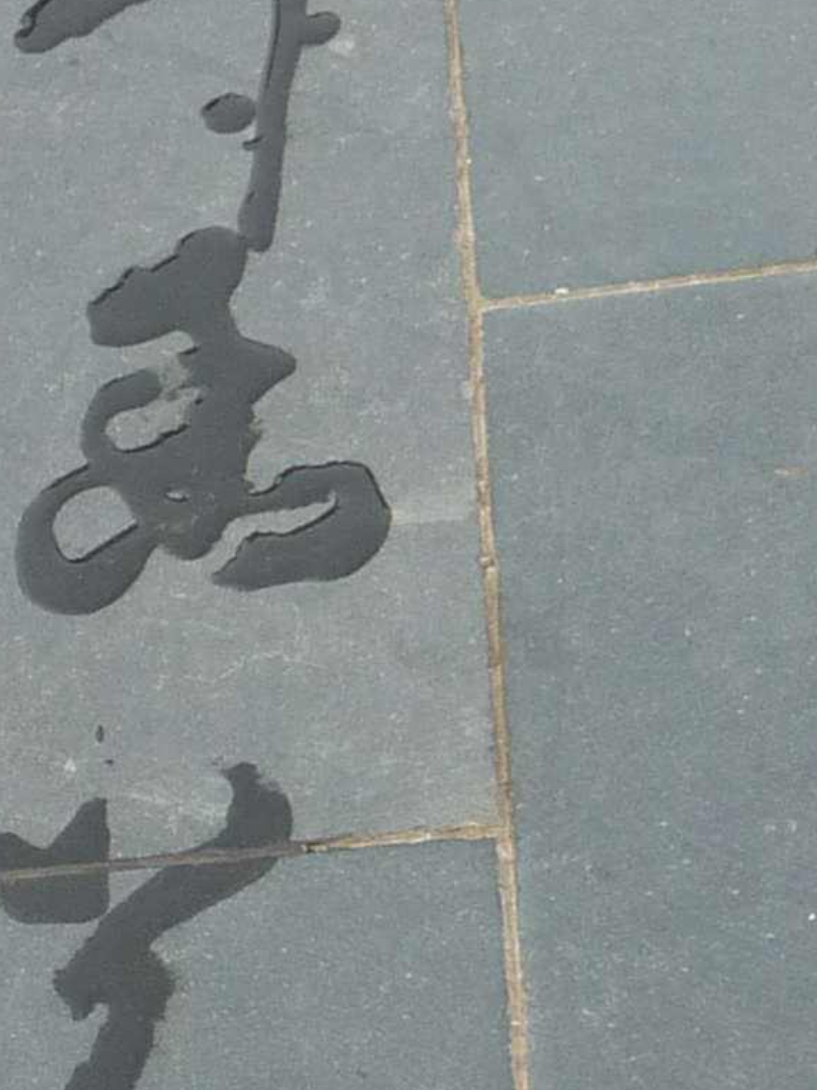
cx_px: -563
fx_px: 4848
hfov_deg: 9.3
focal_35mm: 154
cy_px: 1396
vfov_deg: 12.5
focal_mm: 5.6
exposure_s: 1/125
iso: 100
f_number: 3.6
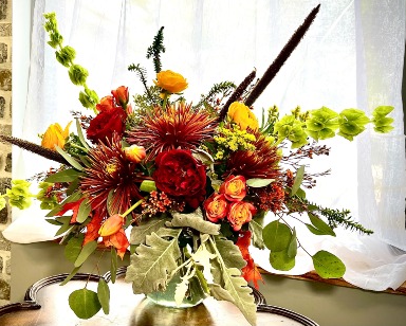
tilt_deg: -5.3
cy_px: 159
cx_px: 190
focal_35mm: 28
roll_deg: -1.4
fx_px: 337
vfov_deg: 51.6
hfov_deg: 62.1
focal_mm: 5.1
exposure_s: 1/135
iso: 32
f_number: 1.6
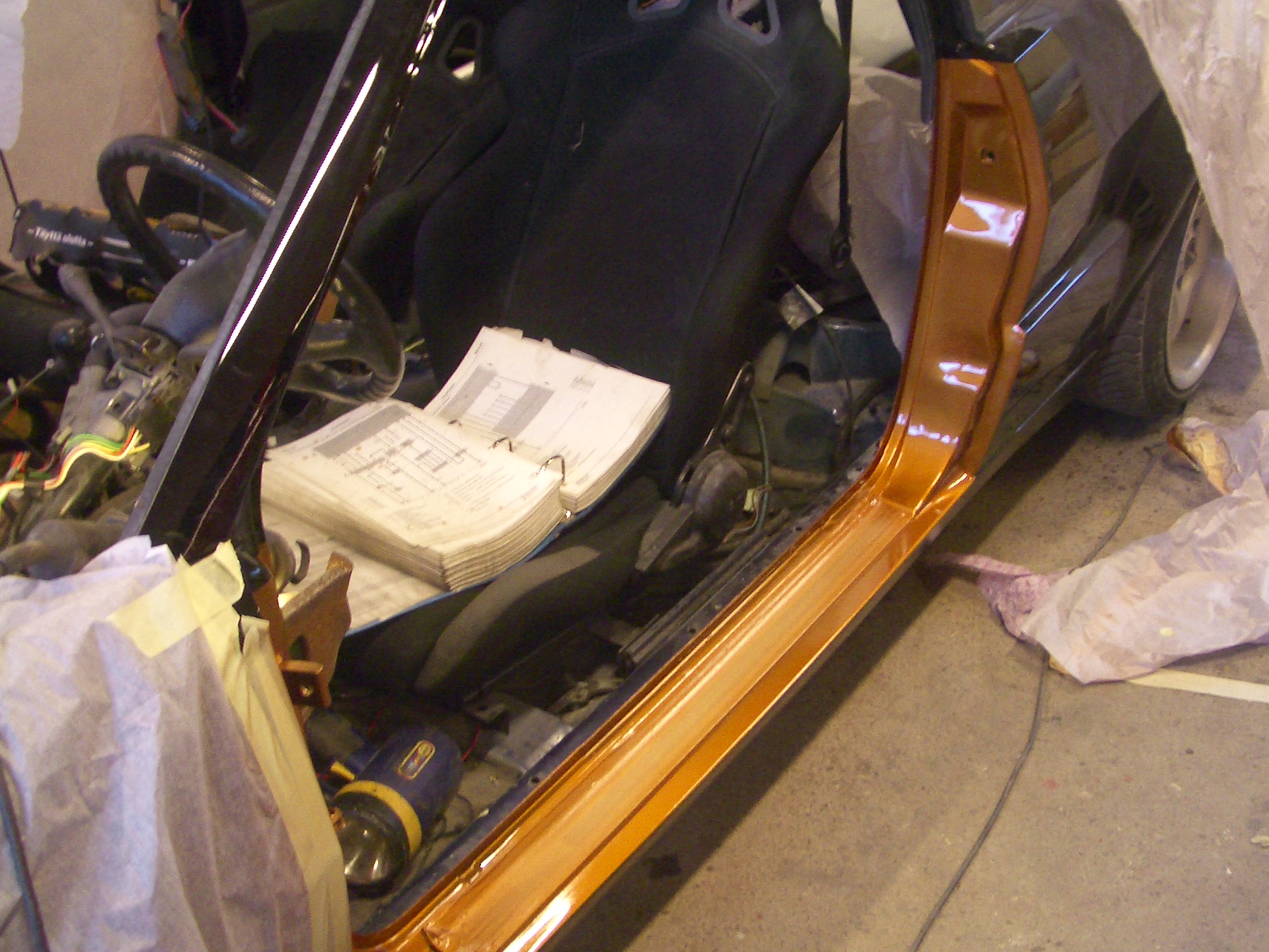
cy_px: 529
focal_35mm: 45
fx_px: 1650
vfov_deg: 32.2
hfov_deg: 42.0
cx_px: 705
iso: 100
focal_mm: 5.8
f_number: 2.6
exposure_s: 1/10
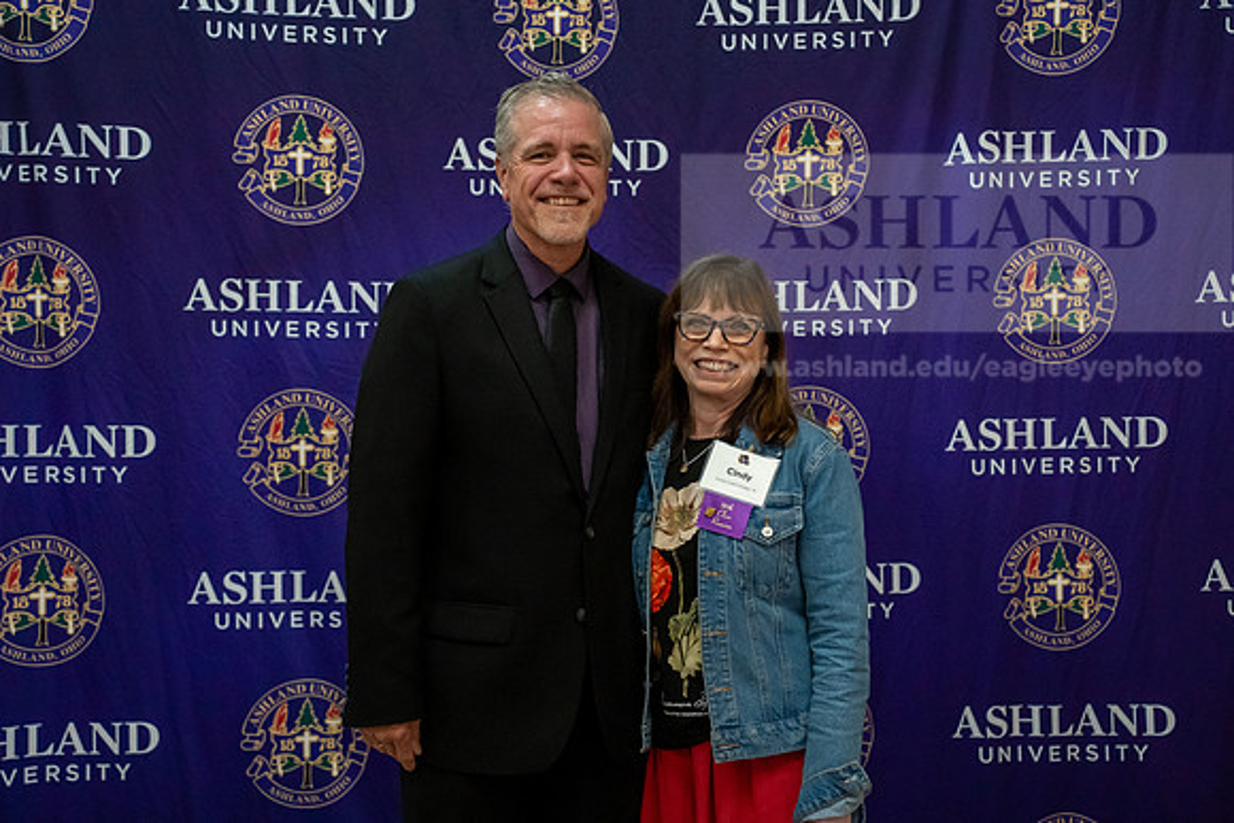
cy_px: 411
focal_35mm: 49
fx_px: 1694
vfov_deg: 27.3
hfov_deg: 40.0
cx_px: 635
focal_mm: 48
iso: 5000
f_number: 2.8
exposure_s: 1/400
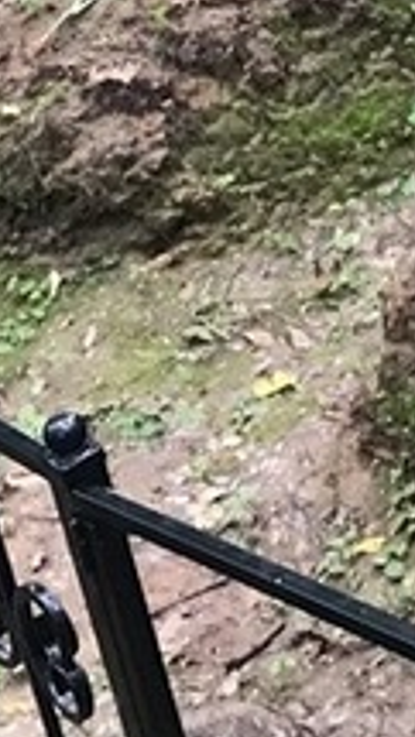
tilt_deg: -20.1
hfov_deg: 8.0
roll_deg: +12.6
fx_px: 2836
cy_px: -206
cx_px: 837
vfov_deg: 14.2
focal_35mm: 145
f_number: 1.8
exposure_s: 1/25
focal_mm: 3.99
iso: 32
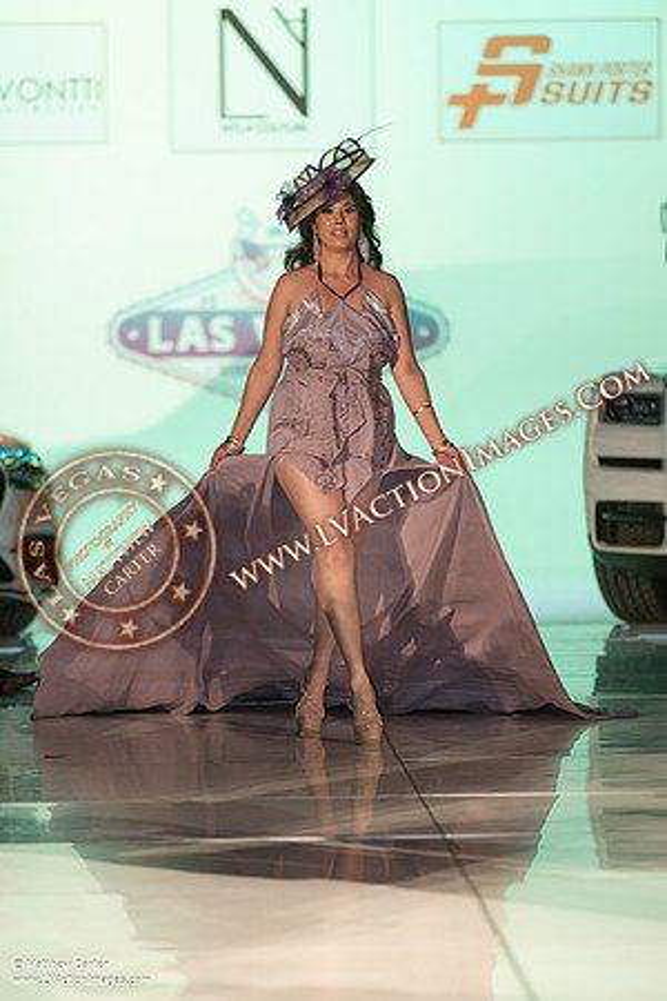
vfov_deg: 10.3
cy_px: 500
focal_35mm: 200
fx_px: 5558
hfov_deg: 6.9
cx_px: 334
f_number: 2.8
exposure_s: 1/250
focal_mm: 200
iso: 400
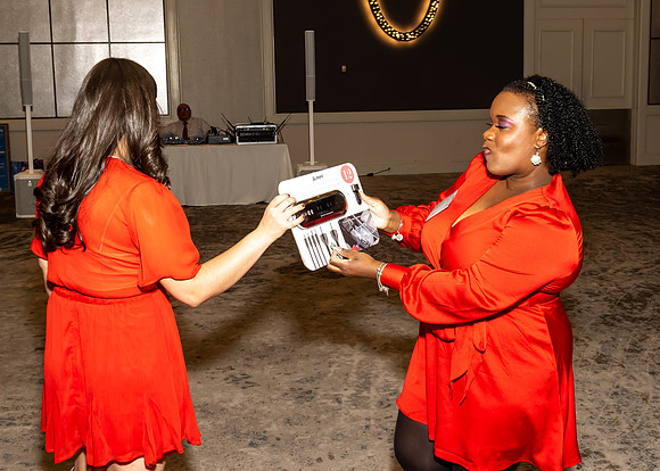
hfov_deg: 40.8
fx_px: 885
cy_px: 184
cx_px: 374
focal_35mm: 47
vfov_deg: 29.7
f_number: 7.1
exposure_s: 1/250
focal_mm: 23
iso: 800
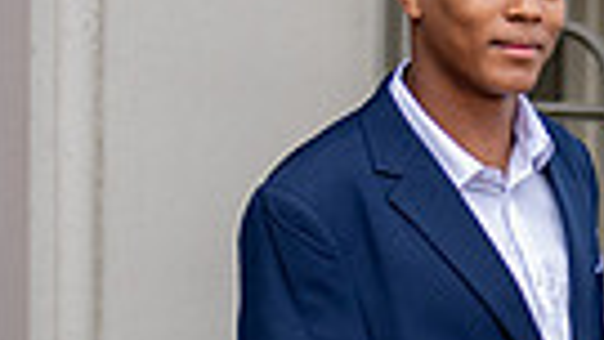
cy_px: 482
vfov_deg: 4.4
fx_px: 4373
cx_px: 1010
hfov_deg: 7.7
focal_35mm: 273
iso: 100
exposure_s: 1/2000
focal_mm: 50
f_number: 1.2
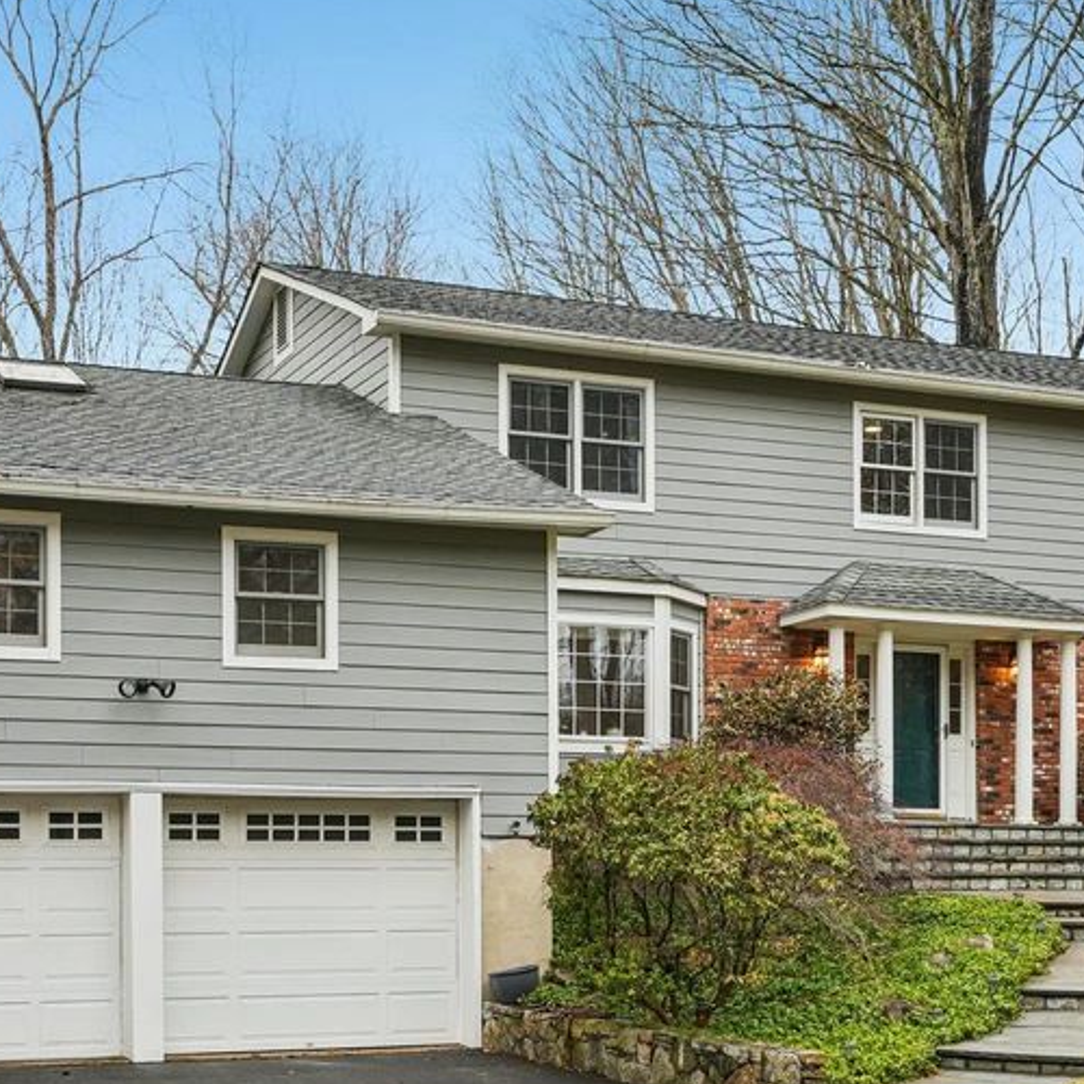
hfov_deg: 31.6
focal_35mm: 54
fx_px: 1913
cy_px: 708
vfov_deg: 31.4
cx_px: 455
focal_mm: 31
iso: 125
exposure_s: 1/40
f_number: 8
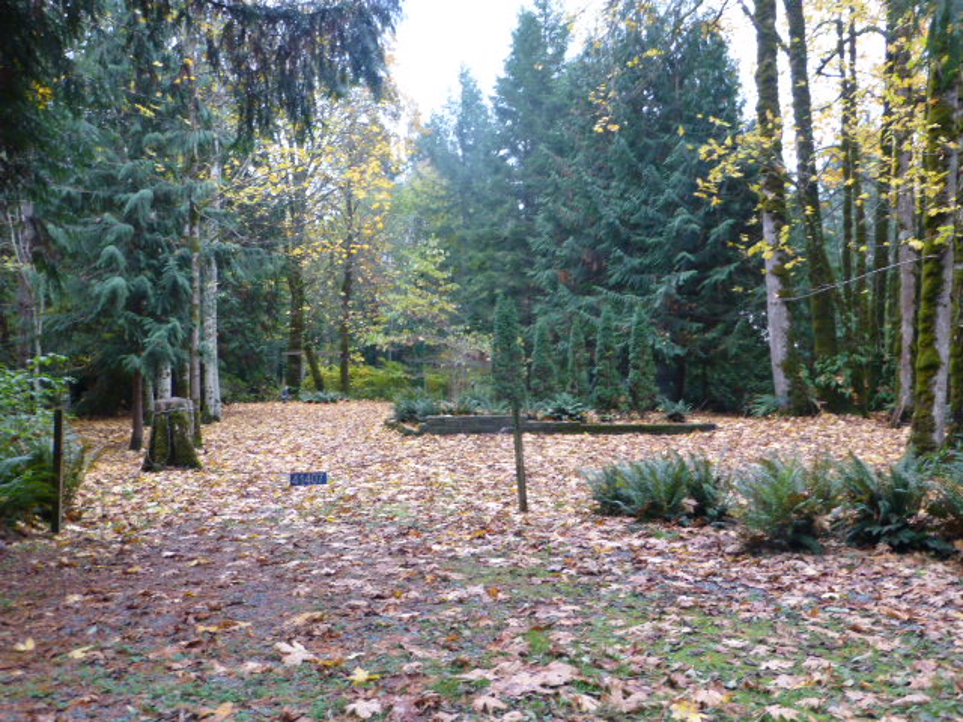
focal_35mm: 34
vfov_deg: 41.8
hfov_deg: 54.0
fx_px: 946
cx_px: 482
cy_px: 361
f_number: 3.7
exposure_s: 1/60
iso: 400
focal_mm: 6.1
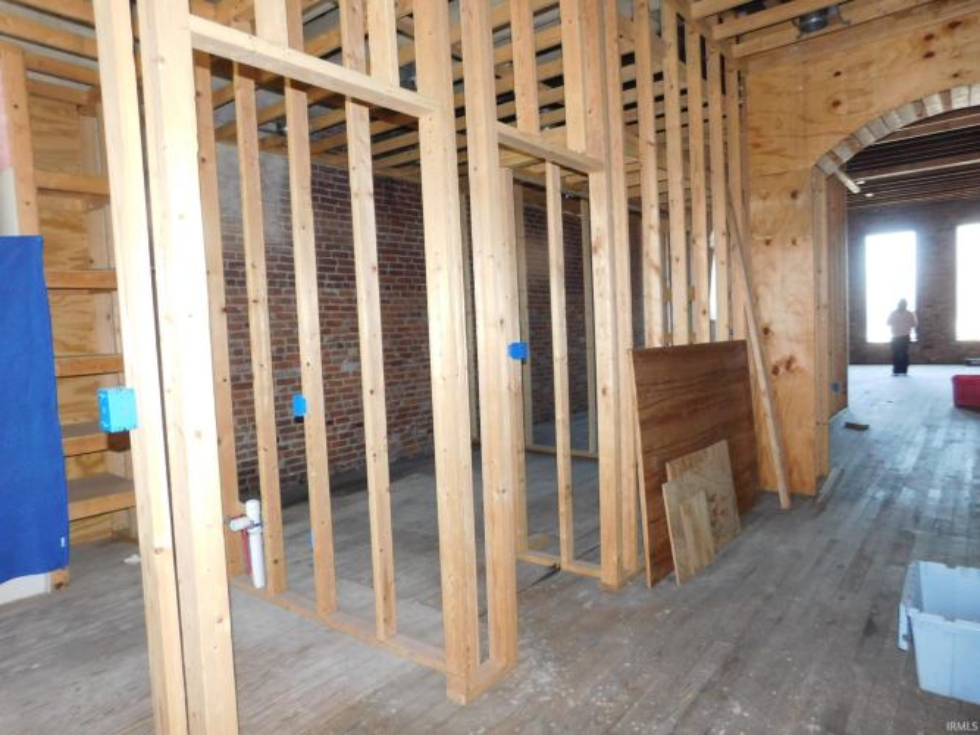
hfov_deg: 73.9
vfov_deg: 58.9
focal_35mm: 23
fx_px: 651
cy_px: 368
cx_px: 490
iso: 280
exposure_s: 1/30
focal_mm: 4
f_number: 3
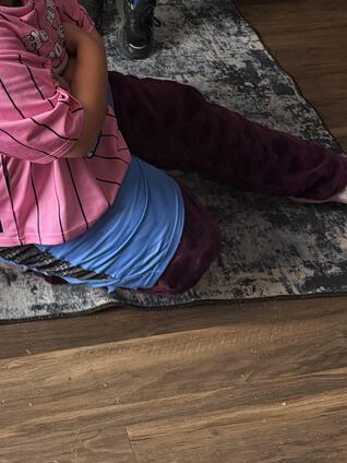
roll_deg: -4.0
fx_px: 775
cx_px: -9
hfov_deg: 24.0
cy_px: -64
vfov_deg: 29.5
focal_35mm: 58
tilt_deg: -28.4
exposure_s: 1/60
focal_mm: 6.76
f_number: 1.78
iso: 320
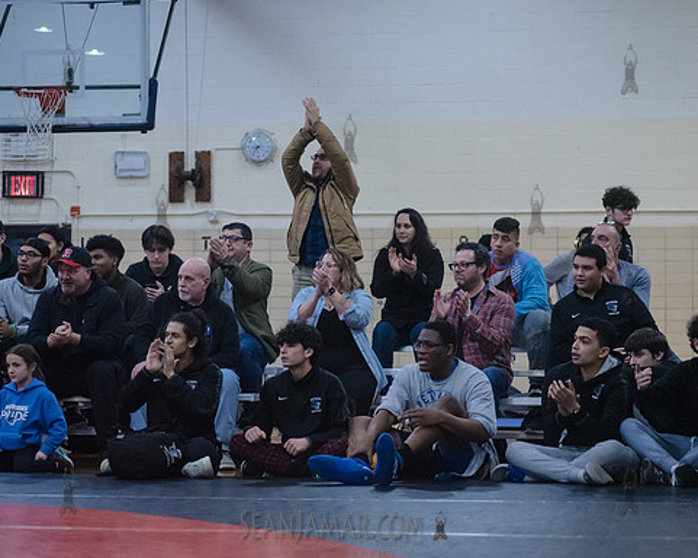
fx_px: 1922
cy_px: 279
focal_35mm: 93
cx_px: 348
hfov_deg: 20.6
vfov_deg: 16.5
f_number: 3.2
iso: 8000
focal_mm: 80
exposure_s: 1/400
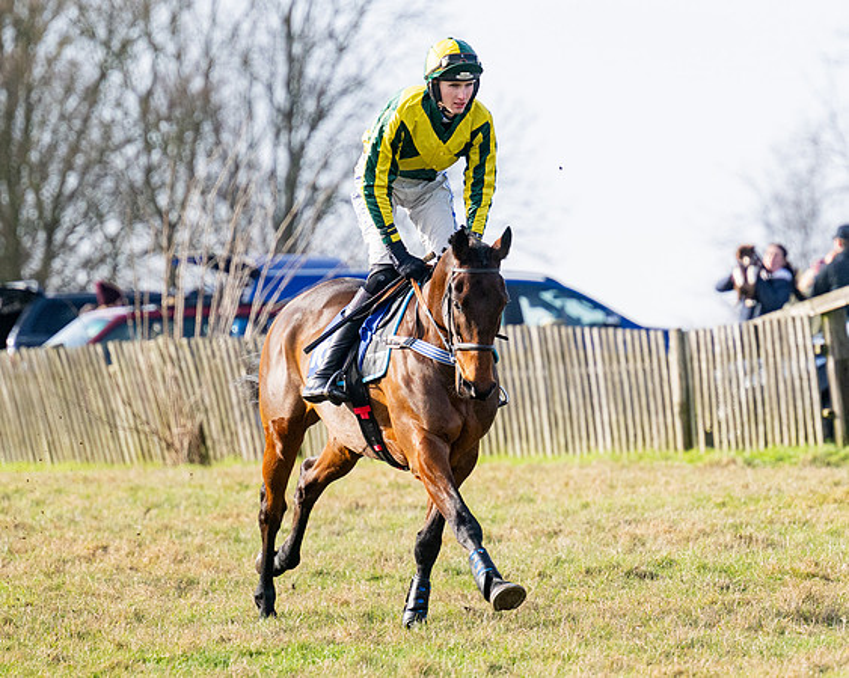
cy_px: 364
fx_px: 11120
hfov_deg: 4.4
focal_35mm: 443
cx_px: 566
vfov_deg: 3.5
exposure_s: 1/3200
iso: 400
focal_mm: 220
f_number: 4
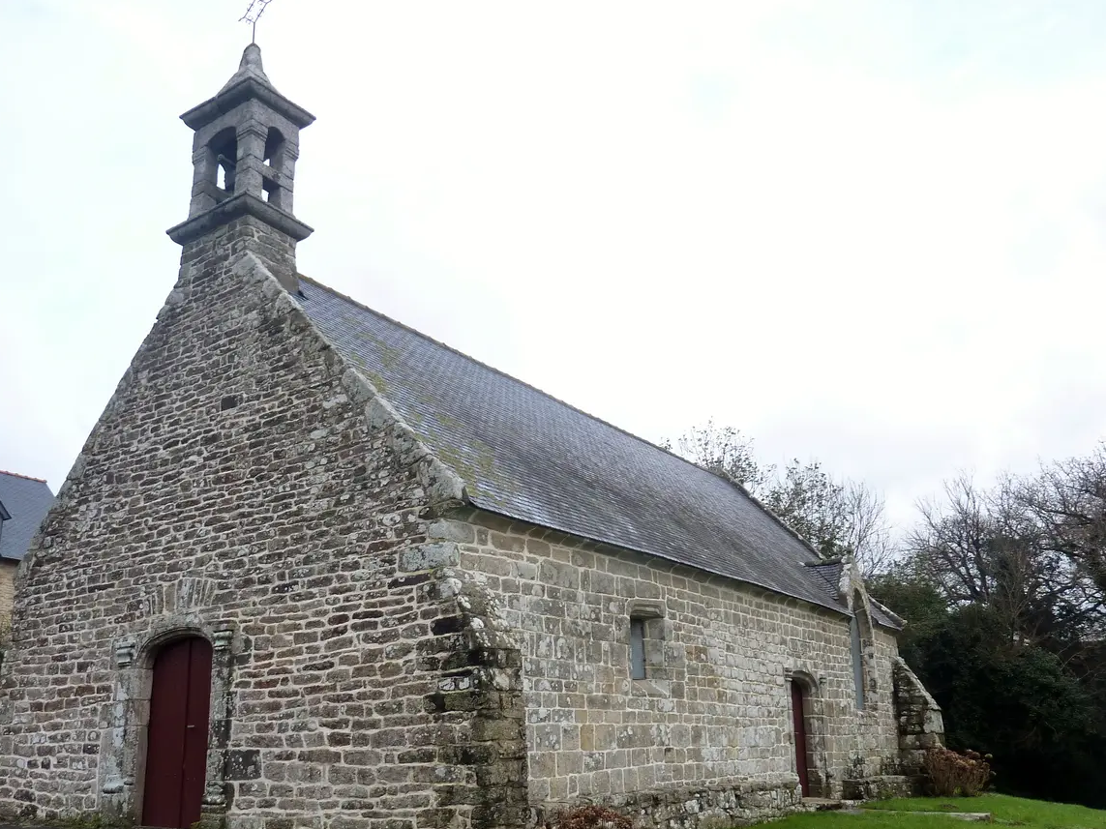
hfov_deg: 63.4
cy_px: 453
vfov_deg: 49.7
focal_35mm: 28
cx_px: 518
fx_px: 895
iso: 125
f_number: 3.3
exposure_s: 1/100
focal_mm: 4.1
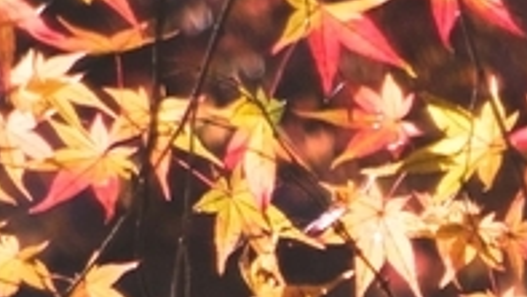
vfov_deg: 3.3
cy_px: 1490
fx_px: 4725
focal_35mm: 338
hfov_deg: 6.3
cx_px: 728
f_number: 1.4
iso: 400
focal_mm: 35
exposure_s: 1/2000
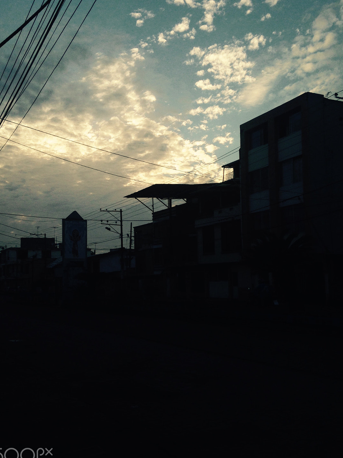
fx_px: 489
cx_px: 165
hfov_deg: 38.7
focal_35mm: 37
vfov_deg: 50.1
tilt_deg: +3.5
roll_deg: +0.3
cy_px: 241
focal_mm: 4.12
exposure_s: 1/1642
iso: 50
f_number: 2.4
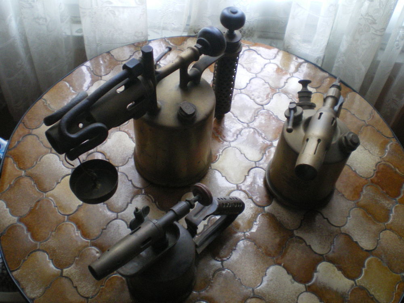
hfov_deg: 49.0
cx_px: 202
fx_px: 443
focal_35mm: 38
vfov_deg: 37.7
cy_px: 152
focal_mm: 6.3
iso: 400
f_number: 3.1
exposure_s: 1/13
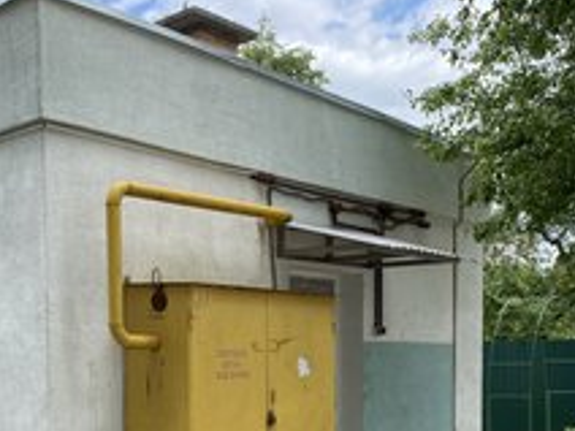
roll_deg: +1.4
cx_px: 190
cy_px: 382
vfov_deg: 28.6
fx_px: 814
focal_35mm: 49
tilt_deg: -2.4
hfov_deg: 38.5
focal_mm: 4.25
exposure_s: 1/724
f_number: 1.8
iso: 32
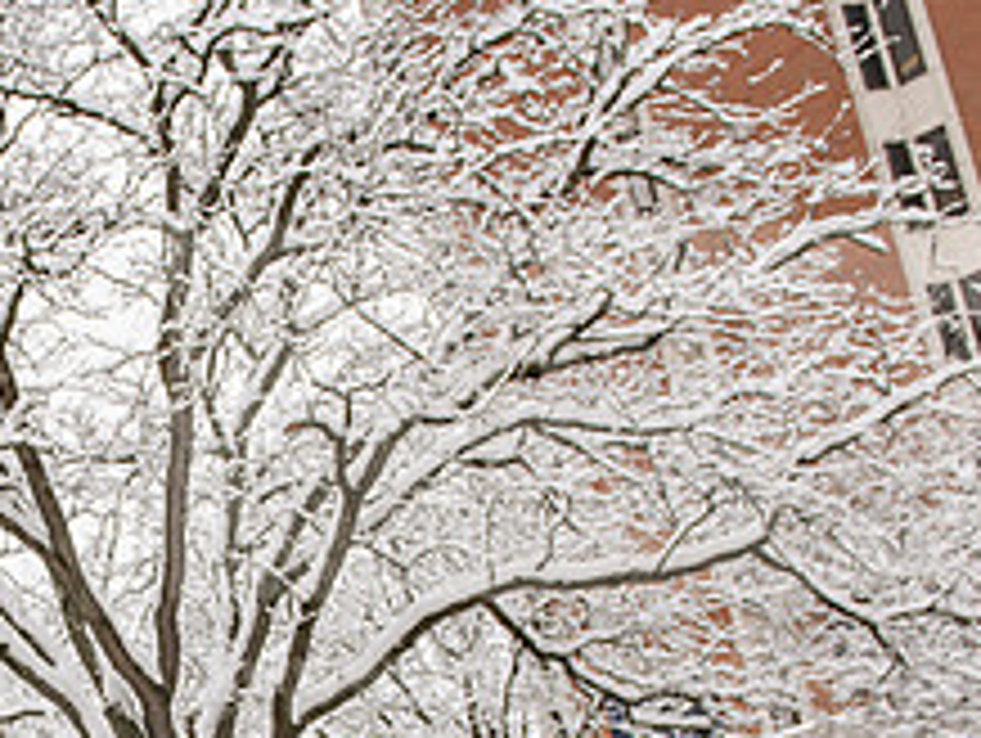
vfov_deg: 20.5
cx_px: 36
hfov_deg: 26.8
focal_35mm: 69
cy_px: 767
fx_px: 1958
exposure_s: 1/500
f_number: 4
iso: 160
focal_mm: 27
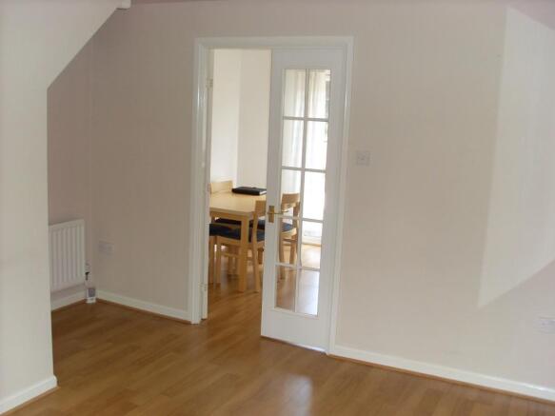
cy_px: 208
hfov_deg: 49.0
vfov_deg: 37.7
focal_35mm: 38
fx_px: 609
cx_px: 278
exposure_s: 1/45
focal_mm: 6.3
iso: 100
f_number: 3
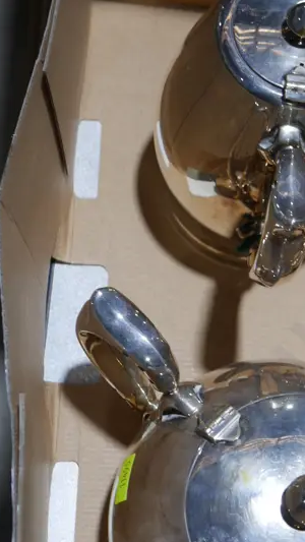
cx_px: 306
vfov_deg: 31.3
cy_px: 342
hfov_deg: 17.6
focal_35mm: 67
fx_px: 963
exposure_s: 1/100
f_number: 3.6
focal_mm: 16
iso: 200
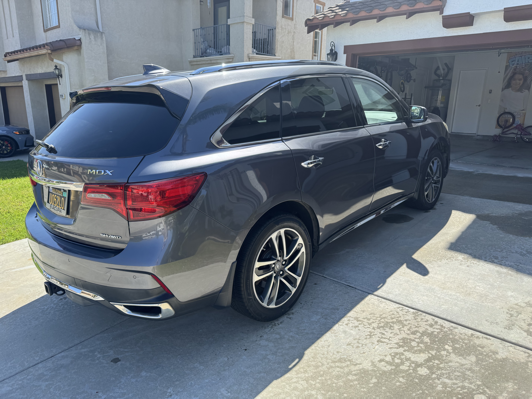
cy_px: 200
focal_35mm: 24
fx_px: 369
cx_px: 266
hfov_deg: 71.6
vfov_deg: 56.8
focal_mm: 6.76
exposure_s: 1/1818
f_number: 1.78
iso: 80
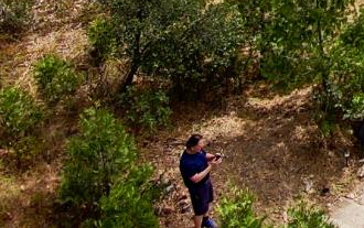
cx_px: 721
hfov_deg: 16.1
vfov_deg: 10.4
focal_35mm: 101
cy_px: -390
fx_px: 1003
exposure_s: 1/2549
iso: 102
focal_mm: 3.7
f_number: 2.8
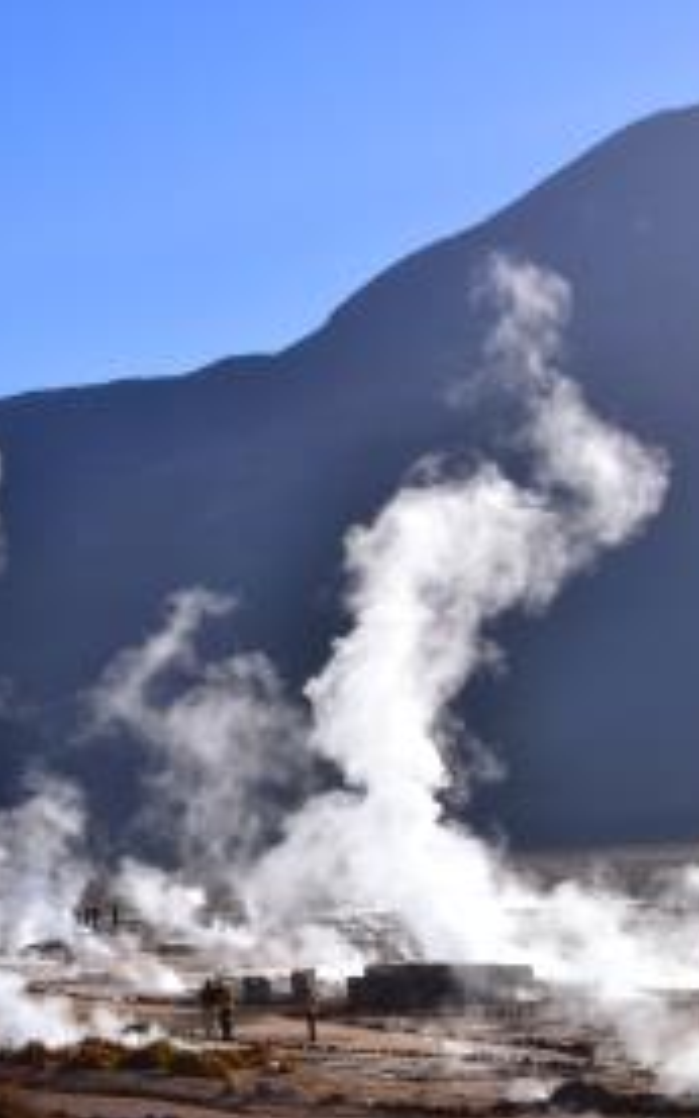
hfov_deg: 11.9
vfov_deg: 19.1
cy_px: 599
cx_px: -20
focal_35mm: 109
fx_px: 3324
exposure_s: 1/160
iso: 500
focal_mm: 44
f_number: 29
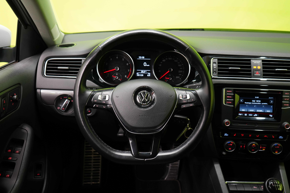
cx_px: 145
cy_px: 96
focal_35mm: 31
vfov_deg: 42.3
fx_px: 250
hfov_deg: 60.3
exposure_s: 1/25
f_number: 5
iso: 1250
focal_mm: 31
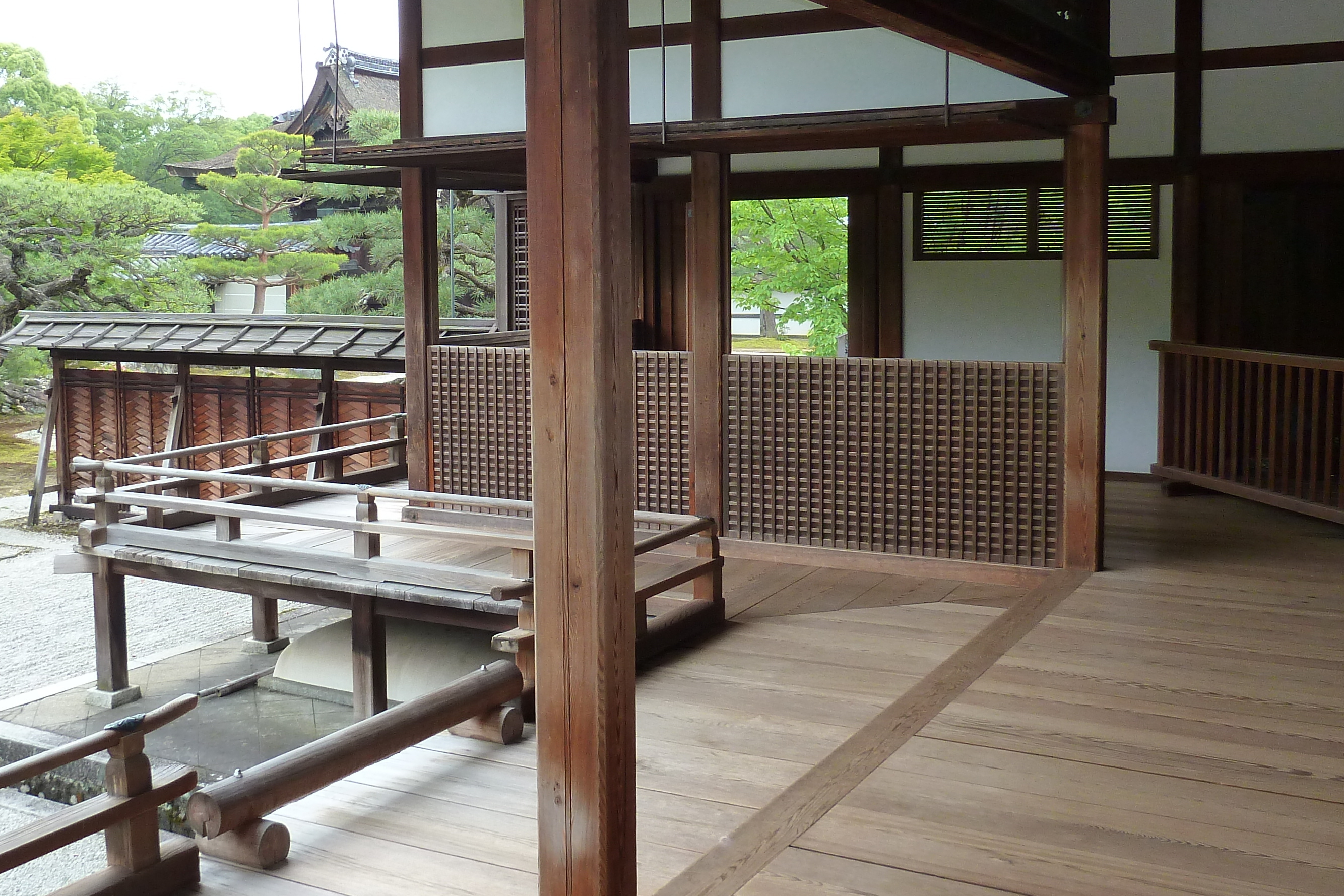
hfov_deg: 49.2
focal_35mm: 39
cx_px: 524
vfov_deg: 34.1
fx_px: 1456
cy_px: 374
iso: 125
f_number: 3.3
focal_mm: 4.1
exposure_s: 1/80
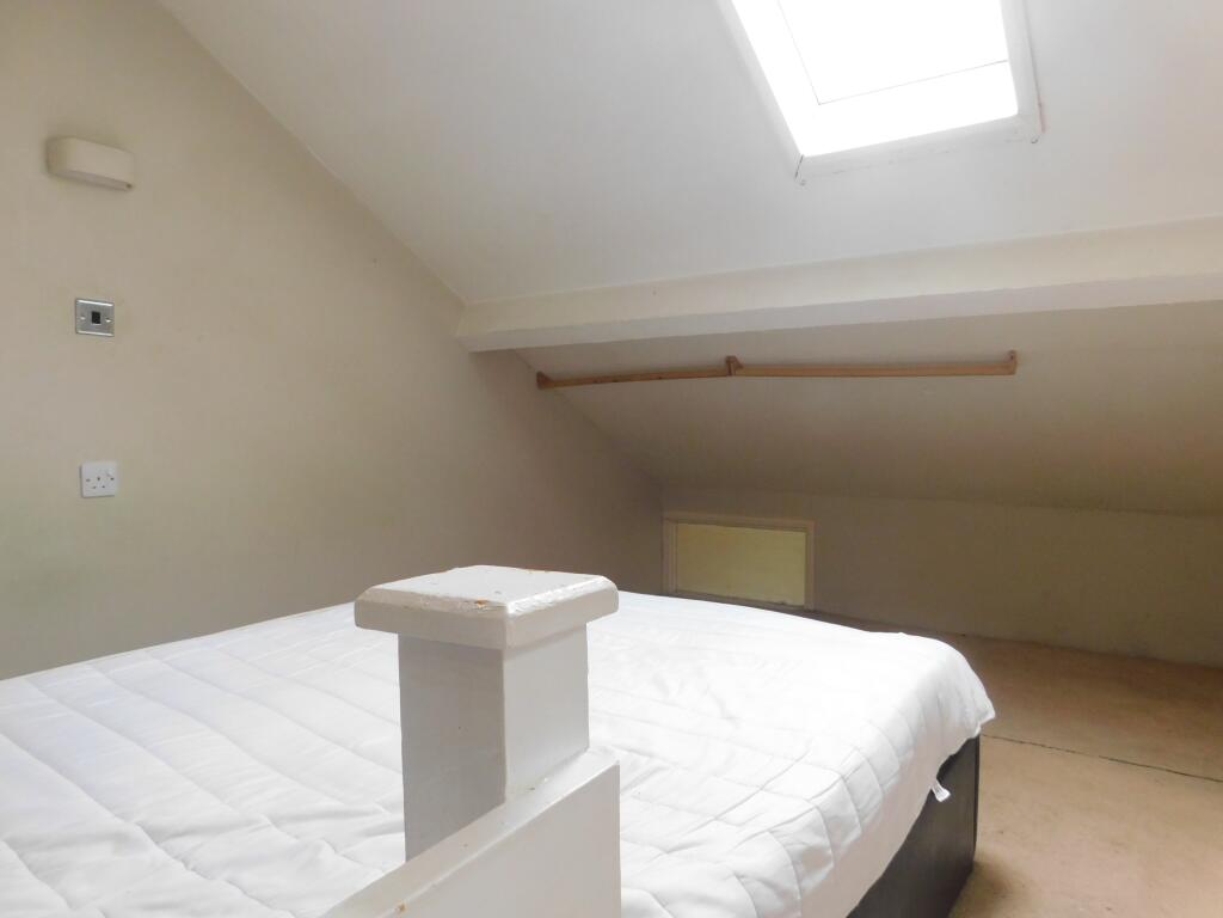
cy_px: 459
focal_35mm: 23
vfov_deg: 58.9
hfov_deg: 73.9
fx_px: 813
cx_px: 612
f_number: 3
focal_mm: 4
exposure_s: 1/30
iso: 320
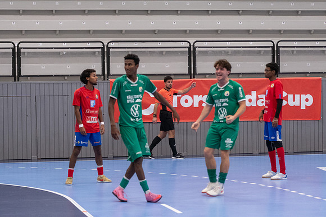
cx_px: 163
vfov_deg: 13.0
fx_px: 951
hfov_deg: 19.5
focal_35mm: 105
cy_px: 108
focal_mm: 70
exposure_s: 1/640
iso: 4500
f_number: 3.2
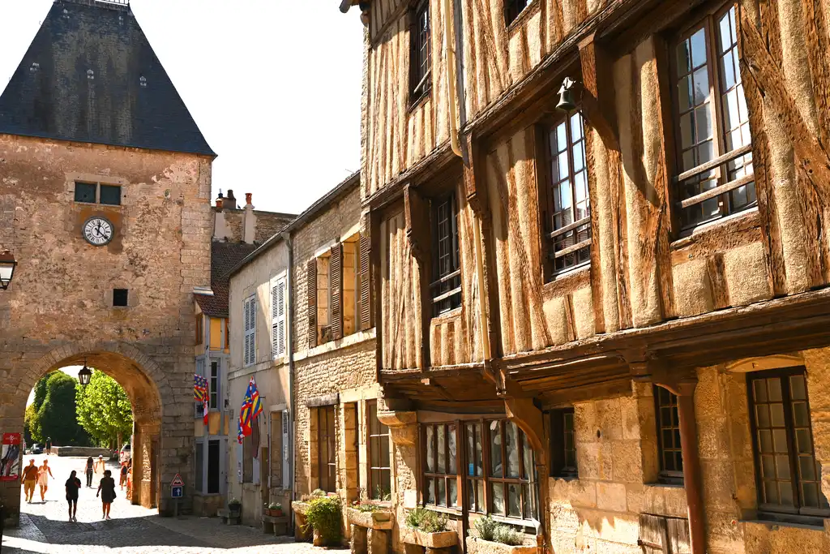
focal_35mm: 44
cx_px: 415
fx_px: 1015
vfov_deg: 30.5
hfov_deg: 44.5
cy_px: 277
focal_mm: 44
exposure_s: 1/200
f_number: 8
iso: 100
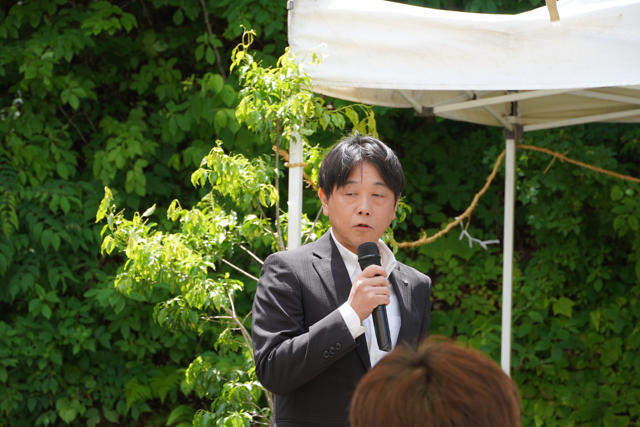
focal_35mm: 116
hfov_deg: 17.7
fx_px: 2054
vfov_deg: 11.9
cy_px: 214
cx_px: 320
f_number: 5.6
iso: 160
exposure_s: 1/160
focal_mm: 77
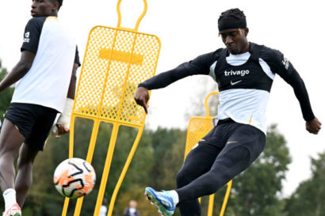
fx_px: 1733
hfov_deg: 10.7
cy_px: 121
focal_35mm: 192
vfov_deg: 7.1
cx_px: 170
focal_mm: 105
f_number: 4
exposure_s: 1/2000
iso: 1000
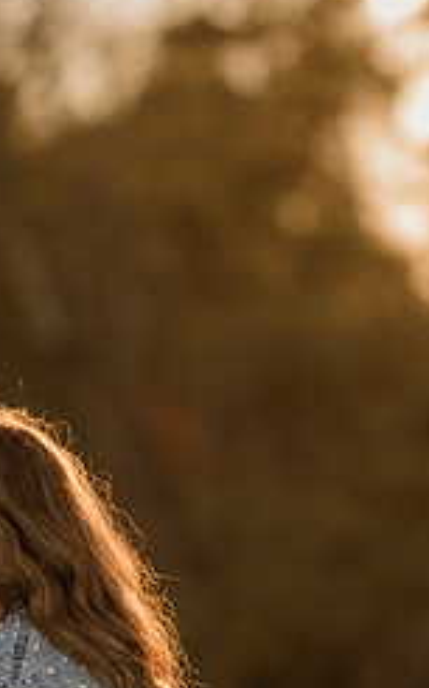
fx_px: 3837
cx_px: 140
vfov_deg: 10.2
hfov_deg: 6.4
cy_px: 455
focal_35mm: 205
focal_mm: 85
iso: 50
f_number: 1.4
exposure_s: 1/1000
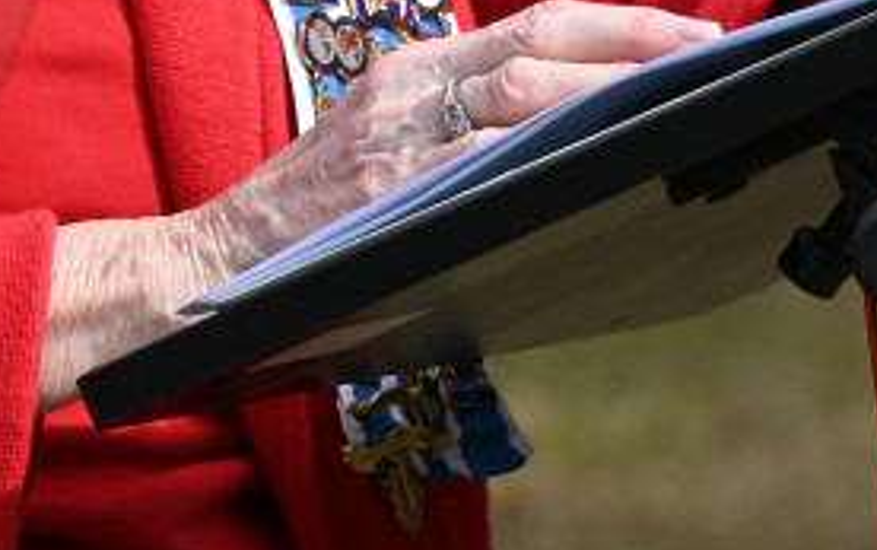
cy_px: -248
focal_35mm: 637
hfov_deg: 3.3
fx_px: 15237
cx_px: -712
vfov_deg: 2.1
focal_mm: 120
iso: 100
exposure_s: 1/320
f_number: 6.7
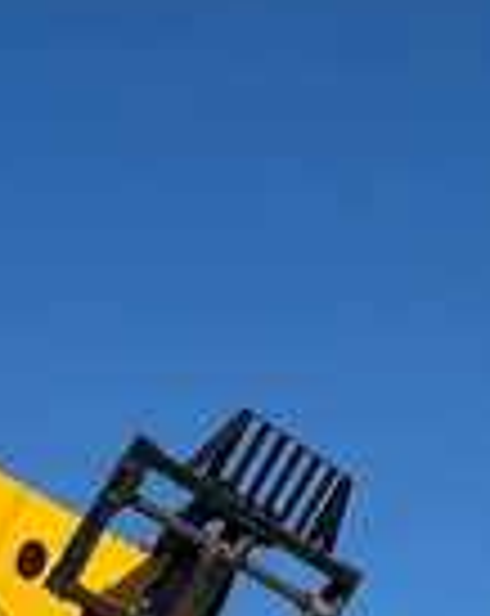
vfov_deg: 11.5
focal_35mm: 136
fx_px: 2474
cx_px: -153
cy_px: 1518
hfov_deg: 11.0
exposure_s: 1/4831
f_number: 1.5
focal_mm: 5.7
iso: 50
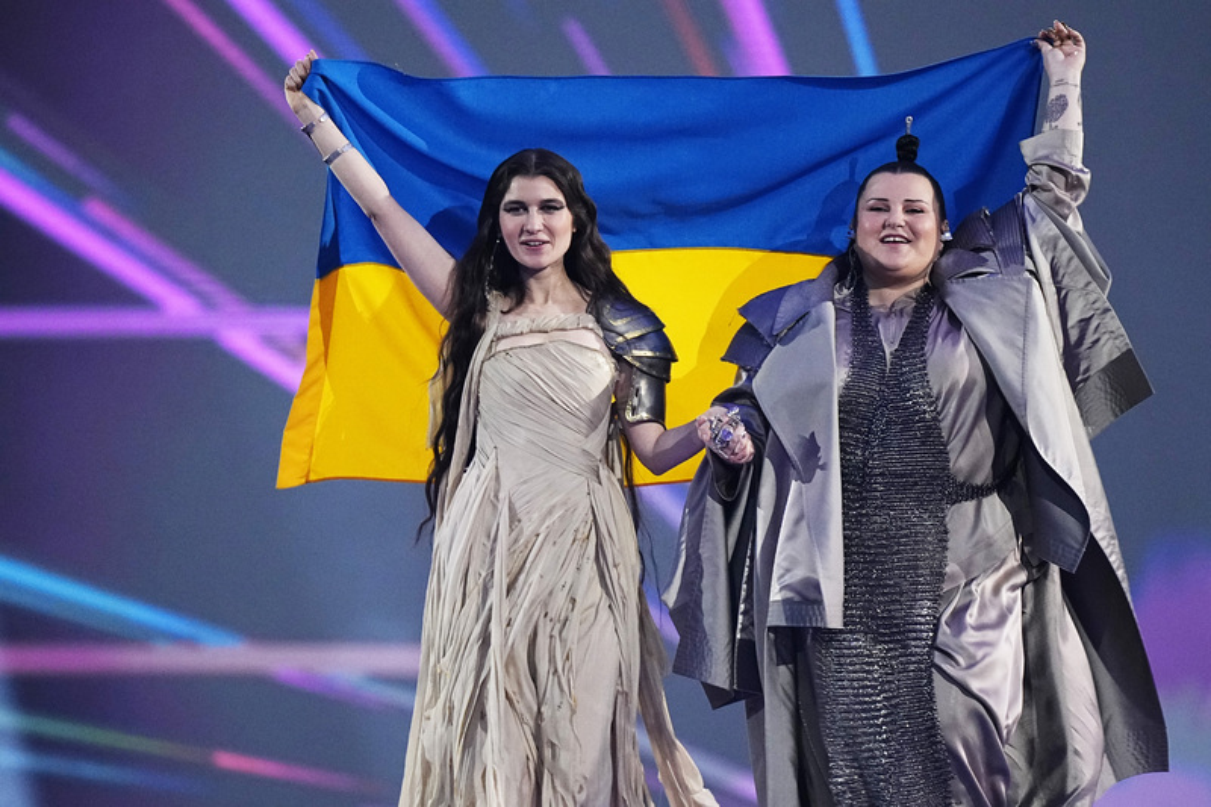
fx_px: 20178
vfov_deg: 2.3
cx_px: 606
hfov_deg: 3.4
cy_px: 404
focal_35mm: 600
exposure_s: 1/400
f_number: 2.8
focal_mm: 400
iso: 4000
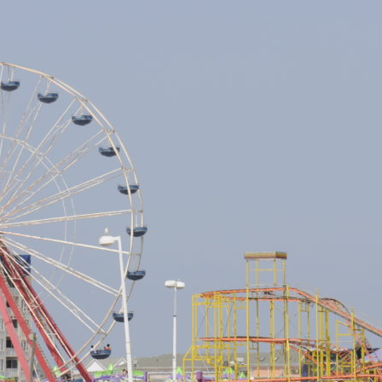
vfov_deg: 5.4
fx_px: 4070
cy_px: 227
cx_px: 199
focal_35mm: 326
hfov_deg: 5.4
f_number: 13
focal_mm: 112
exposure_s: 1/320
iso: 200
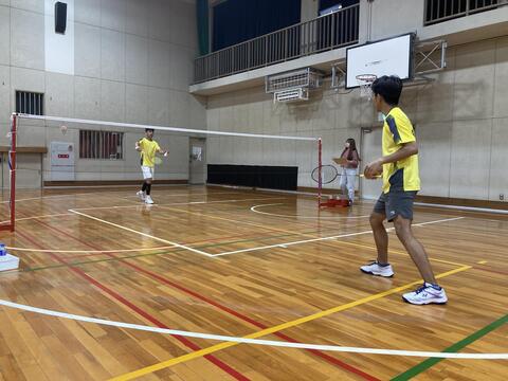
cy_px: 190
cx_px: 254
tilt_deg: -3.2
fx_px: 411
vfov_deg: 49.7
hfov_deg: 63.4
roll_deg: -1.9
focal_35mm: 28
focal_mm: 3.99
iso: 160
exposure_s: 1/60
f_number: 1.8
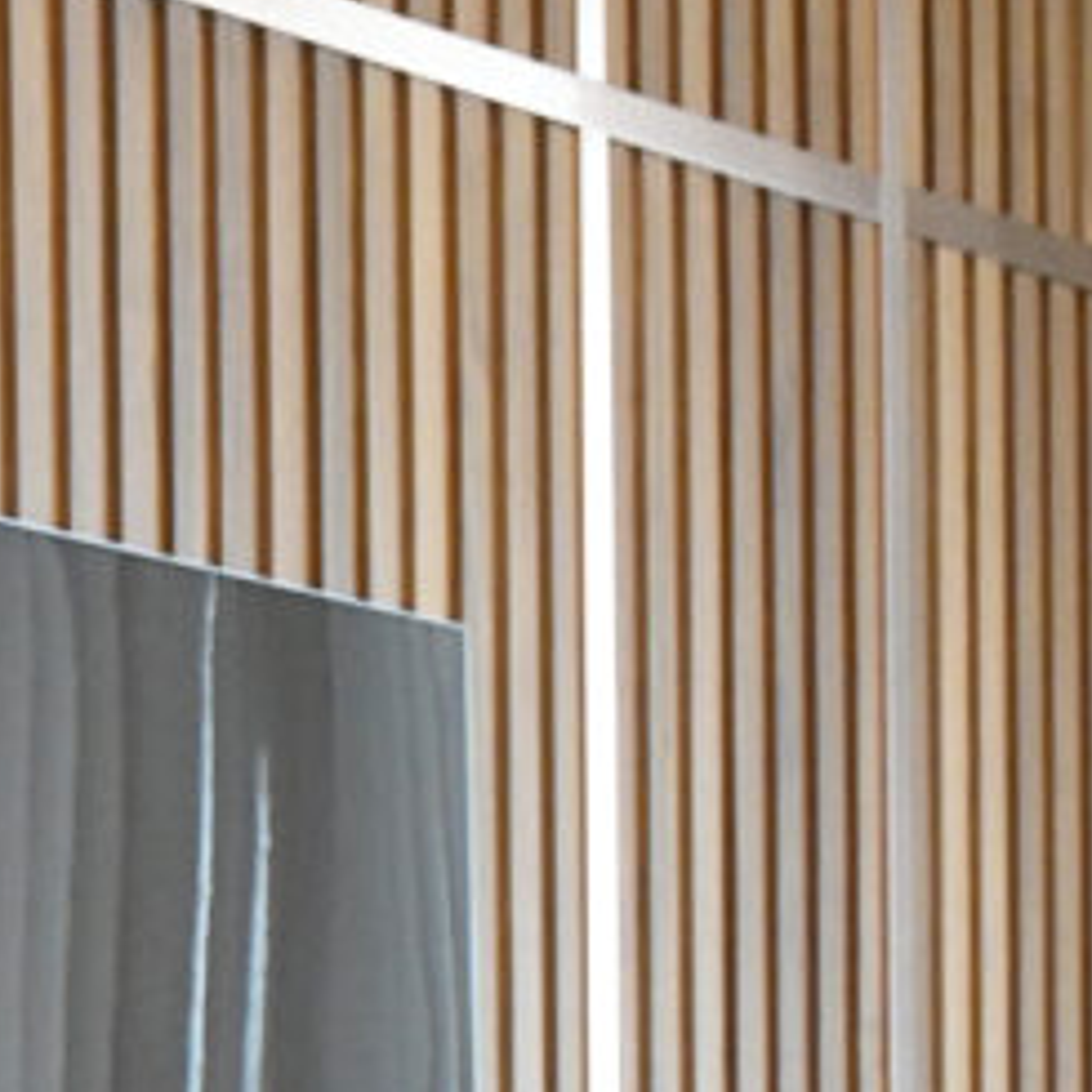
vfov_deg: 7.3
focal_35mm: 229
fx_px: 8187
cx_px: -1712
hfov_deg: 7.1
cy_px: 2173
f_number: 8
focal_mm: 27.5
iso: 1600
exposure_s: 1/60
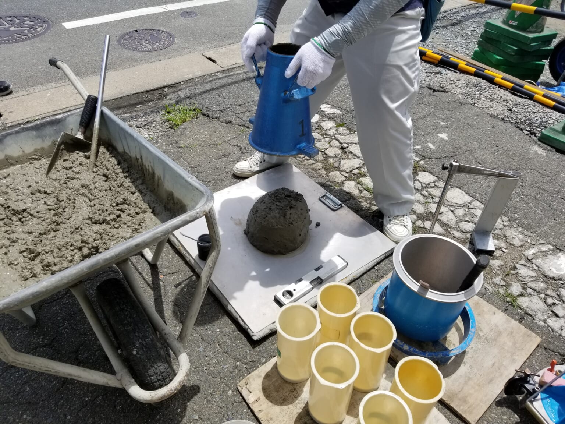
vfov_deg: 53.1
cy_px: 212
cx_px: 282
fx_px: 424
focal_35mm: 26
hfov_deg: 67.3
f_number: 1.7
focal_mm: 4.25
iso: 50
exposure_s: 1/3560
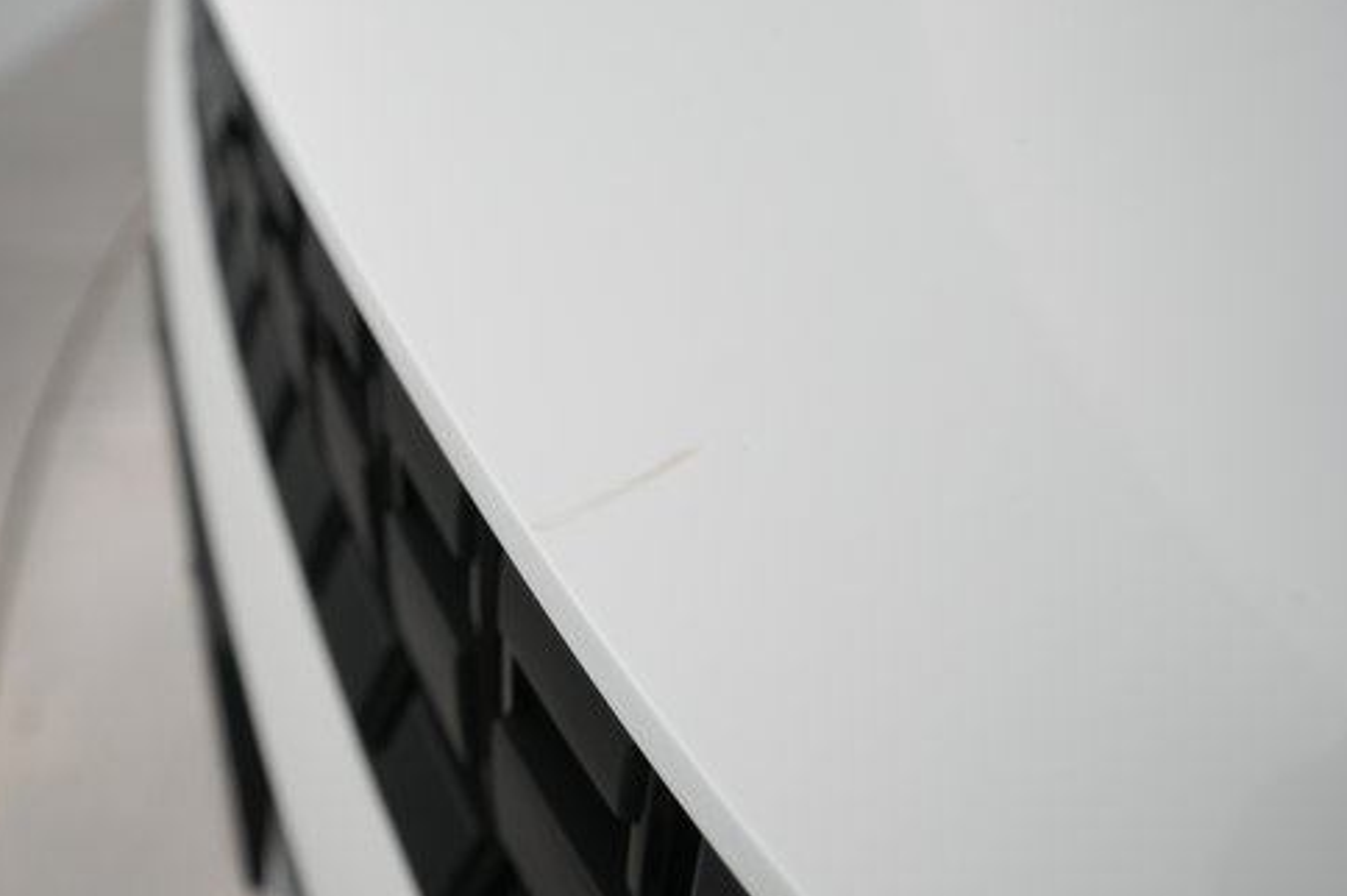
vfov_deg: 35.9
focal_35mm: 37
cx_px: 476
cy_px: 398
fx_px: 1383
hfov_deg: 51.2
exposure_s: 1/100
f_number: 4.5
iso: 1250
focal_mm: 28
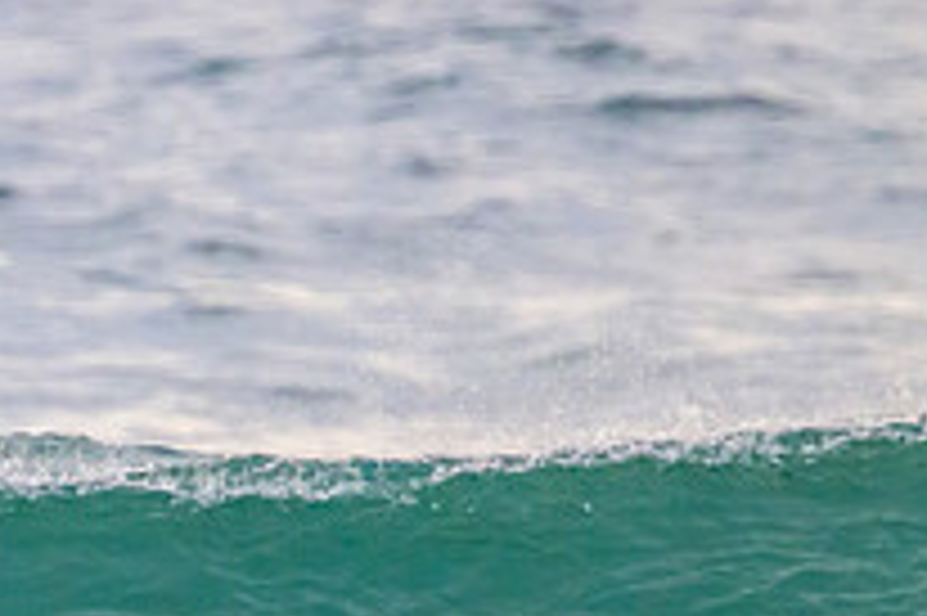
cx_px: -369
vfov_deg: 0.6
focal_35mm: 2255
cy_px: 749
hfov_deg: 0.9
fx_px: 58018
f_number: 11
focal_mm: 800
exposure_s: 1/2000
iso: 12800
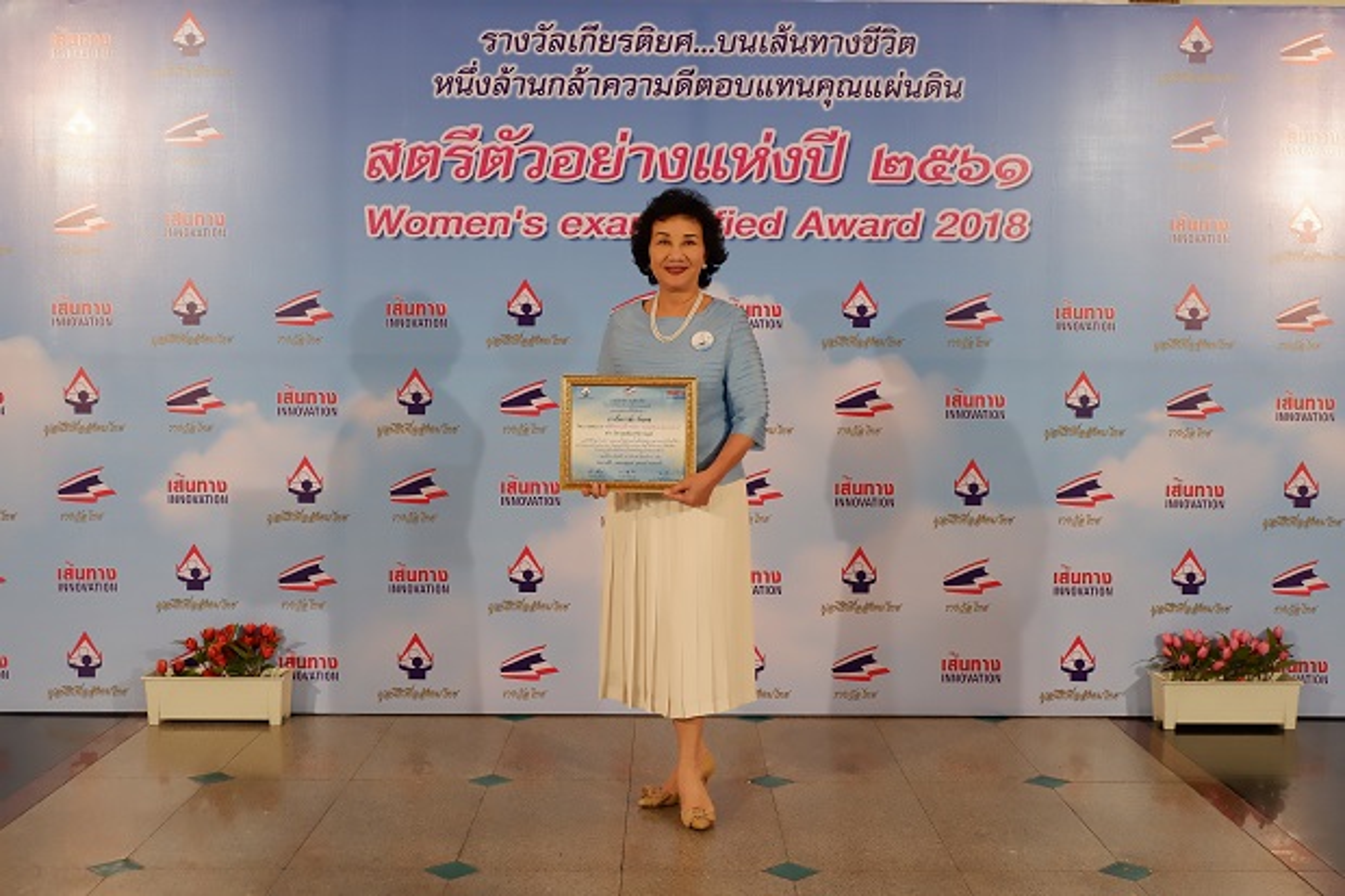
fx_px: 1569
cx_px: 672
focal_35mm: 42
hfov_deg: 46.4
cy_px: 448
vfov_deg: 31.9
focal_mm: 28.2
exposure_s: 1/60
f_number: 4.5
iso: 640
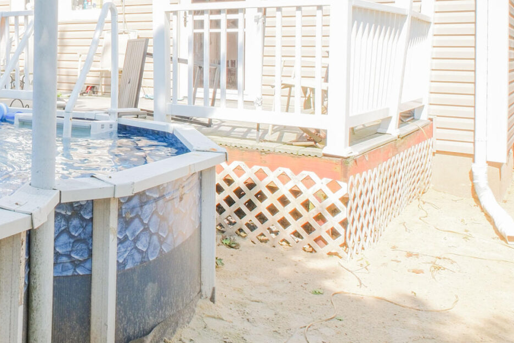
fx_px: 585
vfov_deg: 31.4
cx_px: -4
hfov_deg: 41.1
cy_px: 48
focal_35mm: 41
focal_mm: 10
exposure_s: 1/80
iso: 320
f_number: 10
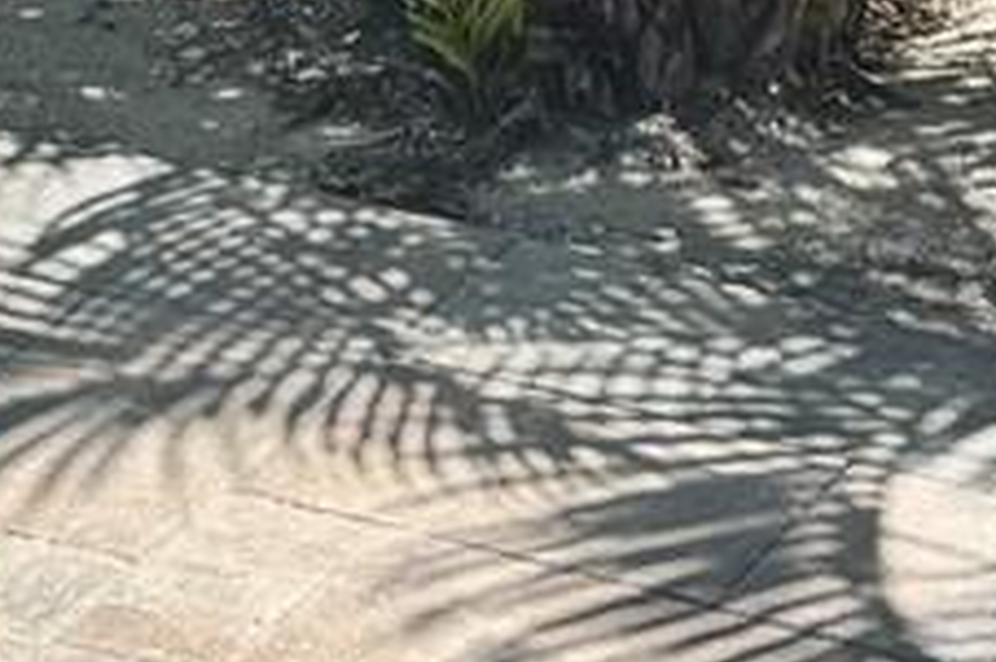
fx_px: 4866
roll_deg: +1.5
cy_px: -1350
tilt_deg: -5.0
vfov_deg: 7.0
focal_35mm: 176
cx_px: 360
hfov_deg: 11.7
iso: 80
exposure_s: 1/3802
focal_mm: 6.76
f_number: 1.78
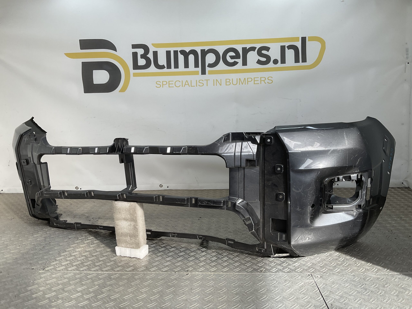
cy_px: 154
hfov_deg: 61.7
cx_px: 206
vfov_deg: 48.2
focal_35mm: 29
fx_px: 345
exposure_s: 1/312
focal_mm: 3
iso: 16
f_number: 1.8
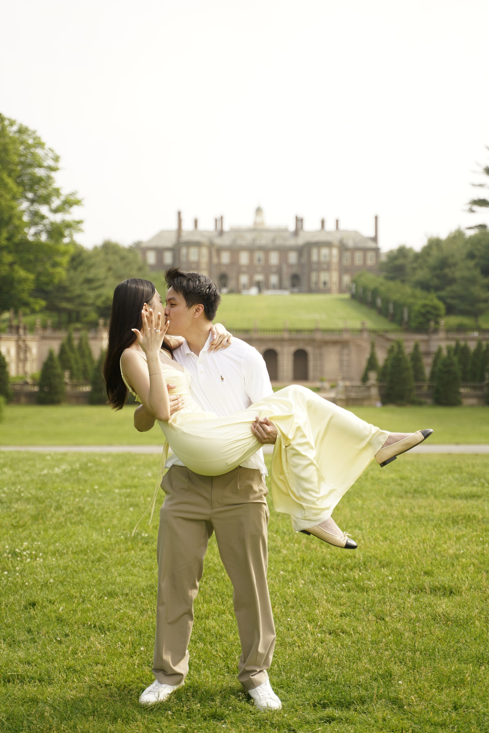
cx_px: 244
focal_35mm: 64
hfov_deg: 21.2
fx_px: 1303
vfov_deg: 31.4
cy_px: 366
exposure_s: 1/640
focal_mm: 64
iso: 100
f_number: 2.8
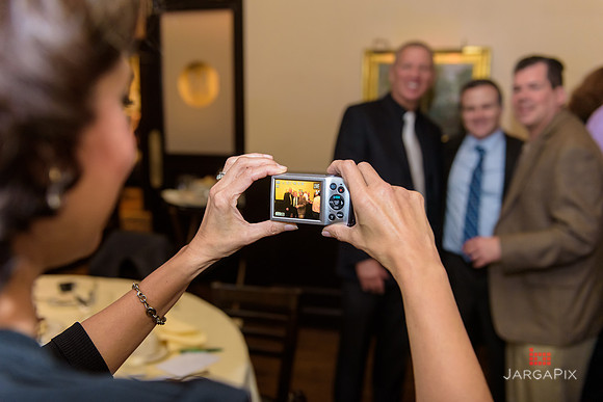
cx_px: 302
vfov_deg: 36.9
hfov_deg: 53.1
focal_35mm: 36
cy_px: 201
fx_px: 603
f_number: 3.2
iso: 1600
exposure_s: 1/125
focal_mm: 36
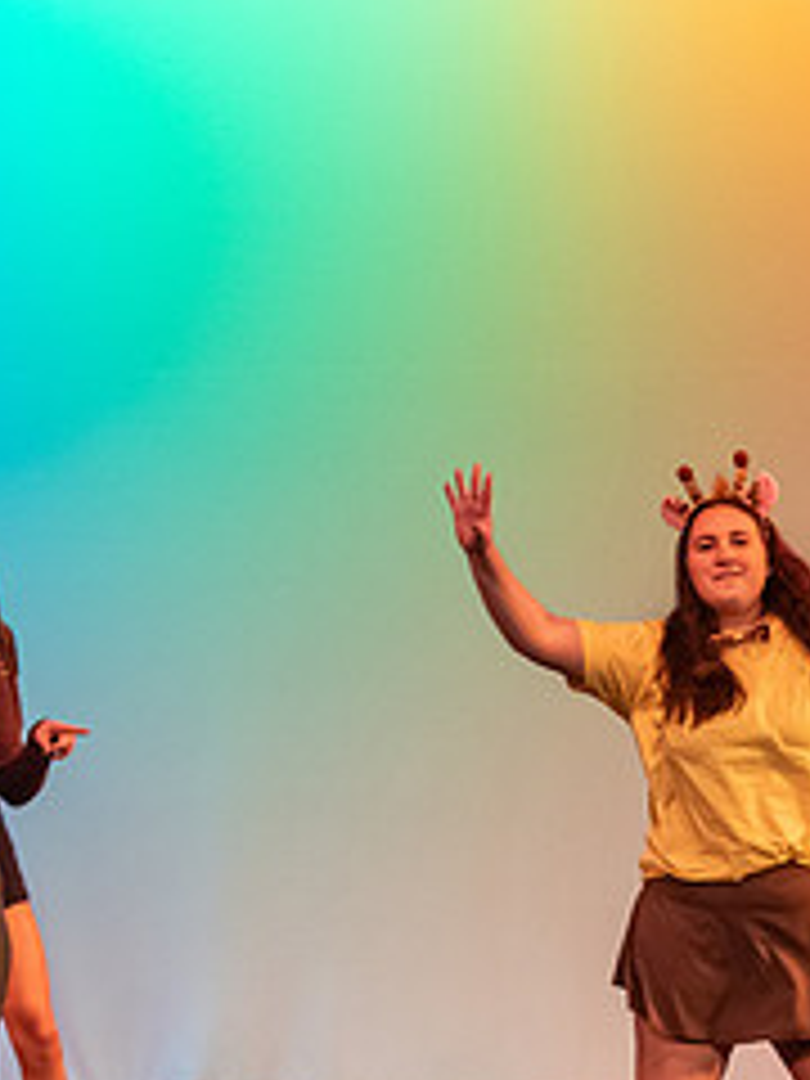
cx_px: 792
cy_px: 785
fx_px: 7613
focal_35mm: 244
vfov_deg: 8.1
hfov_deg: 6.1
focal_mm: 105
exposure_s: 1/250
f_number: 3.5
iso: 4000
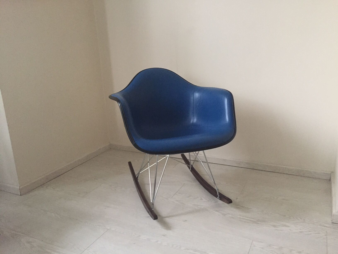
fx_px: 283
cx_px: 169
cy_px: 127
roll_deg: +2.4
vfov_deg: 48.2
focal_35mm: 29
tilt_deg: -15.5
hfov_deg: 61.7
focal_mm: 4.15
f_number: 2.2
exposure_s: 1/17
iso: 320
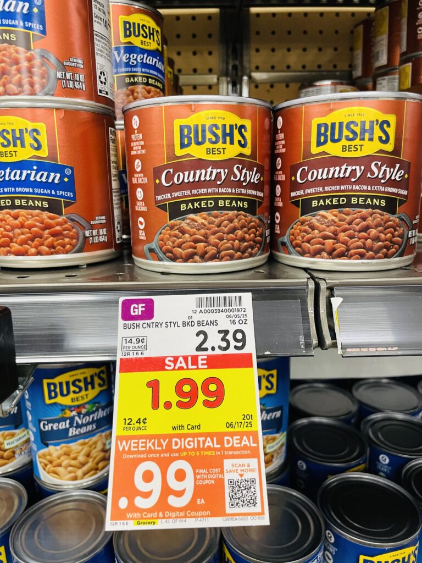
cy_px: 282
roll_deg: +1.5
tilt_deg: -13.3
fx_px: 423
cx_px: 211
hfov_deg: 53.1
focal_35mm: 26
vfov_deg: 67.3
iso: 125
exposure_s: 1/60
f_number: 1.6
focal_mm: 4.2
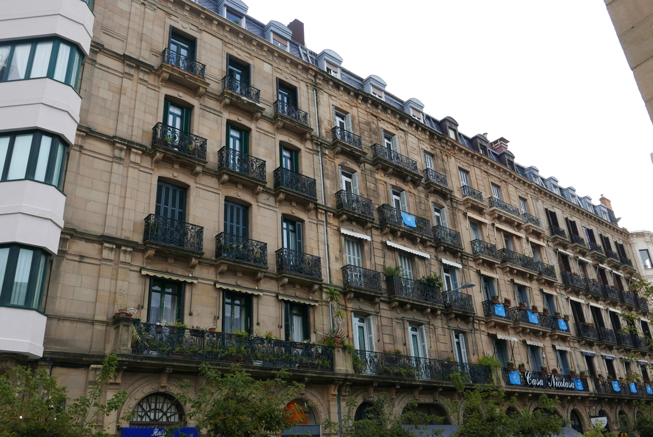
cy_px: 218
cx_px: 326
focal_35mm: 30
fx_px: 545
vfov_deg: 43.7
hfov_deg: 61.9
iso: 200
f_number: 5.6
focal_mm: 13.4
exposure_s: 1/125
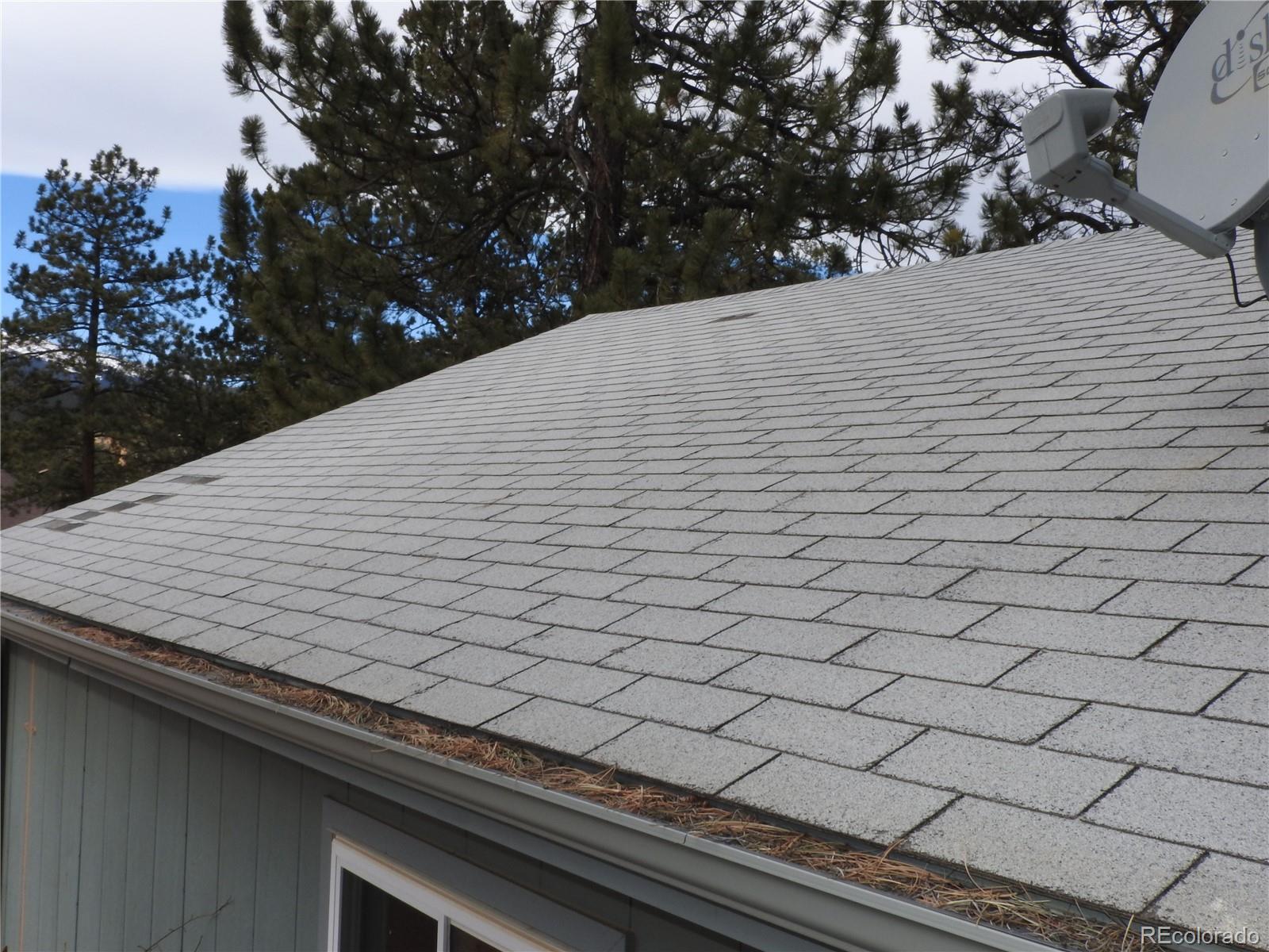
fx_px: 1283
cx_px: 634
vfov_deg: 40.7
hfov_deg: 52.6
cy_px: 476
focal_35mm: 35
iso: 100
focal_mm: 6.3
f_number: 7.6
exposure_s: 1/200
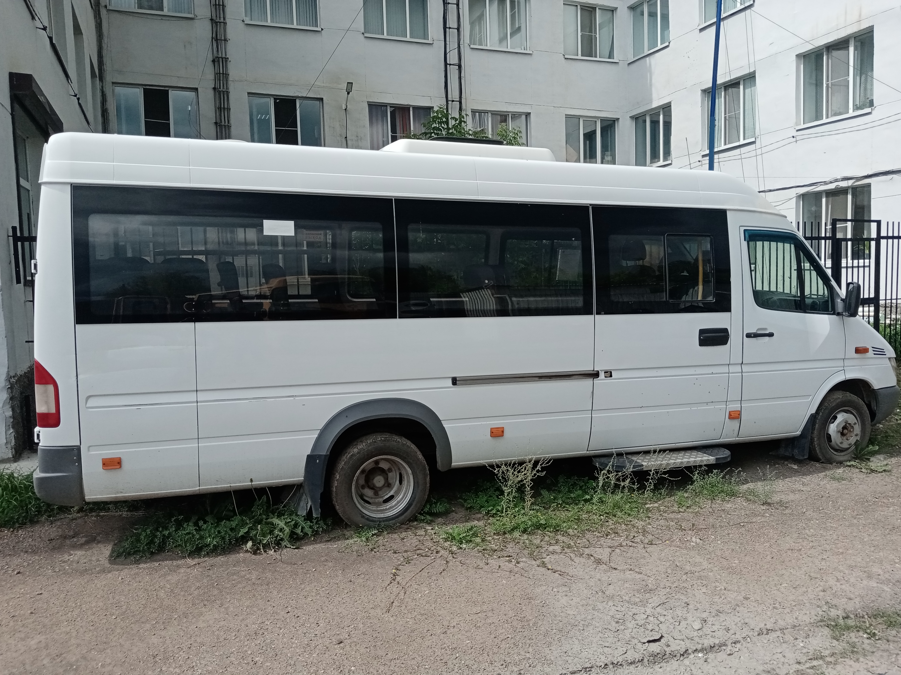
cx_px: 450
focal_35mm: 26
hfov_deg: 67.3
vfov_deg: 53.1
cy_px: 338
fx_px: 677
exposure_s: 1/1923
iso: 110
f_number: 1.8
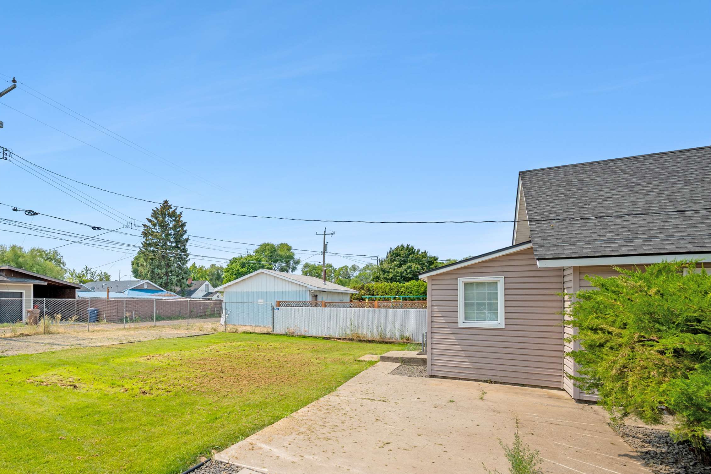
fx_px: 375
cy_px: 297
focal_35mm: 19
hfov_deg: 83.6
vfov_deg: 63.6
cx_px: 231
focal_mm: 14
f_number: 8
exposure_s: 1/160
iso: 100
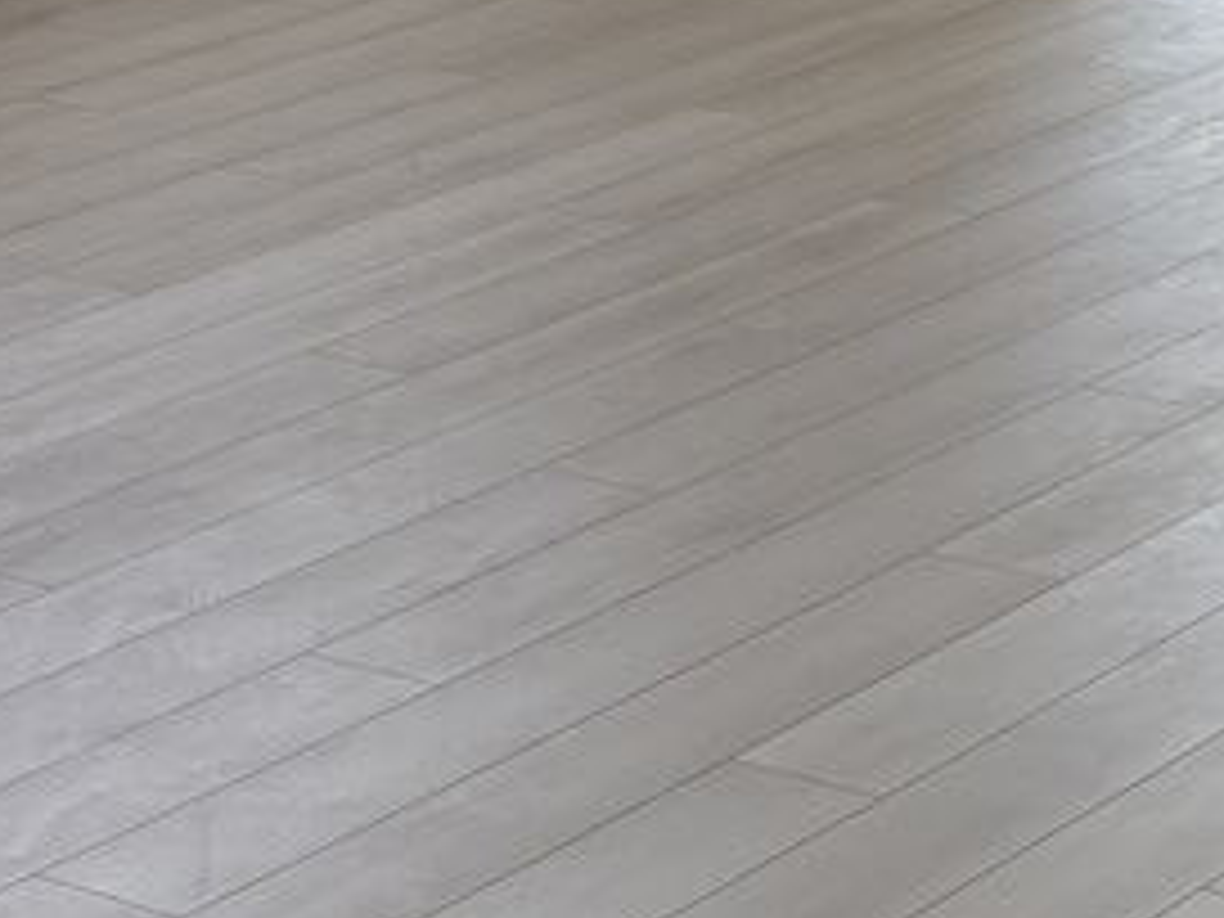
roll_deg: +0.5
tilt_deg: -2.8
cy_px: -914
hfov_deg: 14.2
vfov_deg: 10.7
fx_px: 4491
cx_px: 1989
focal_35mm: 127
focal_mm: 6.76
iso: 80
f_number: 1.78
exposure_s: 1/191
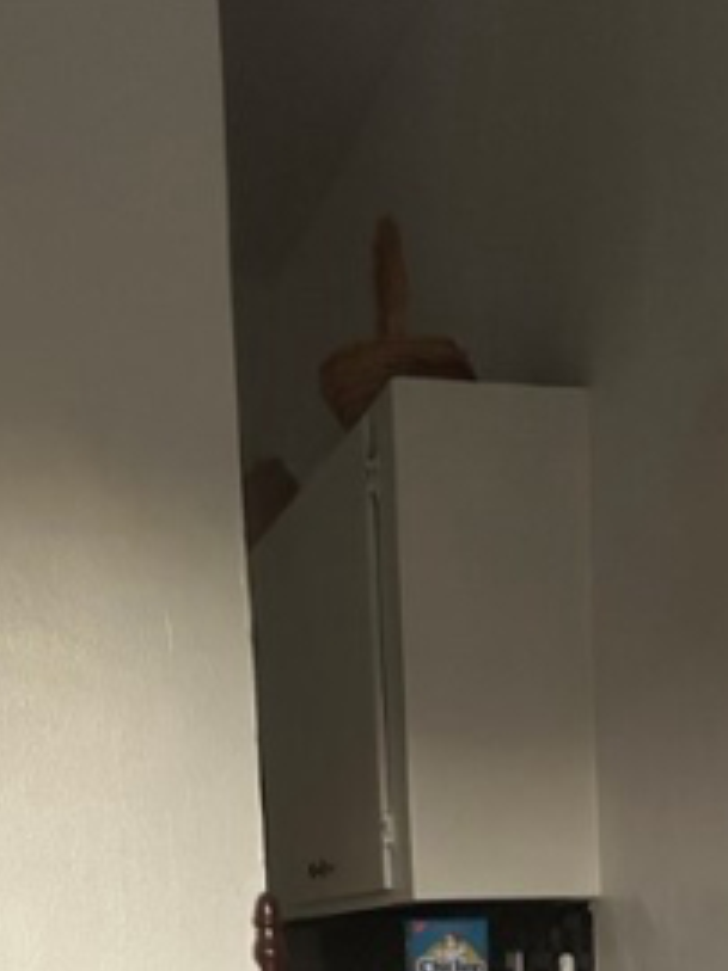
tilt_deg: -6.0
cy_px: 1181
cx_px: 524
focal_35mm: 64
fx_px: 1796
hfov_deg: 22.7
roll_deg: +1.4
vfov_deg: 26.7
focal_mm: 5.7
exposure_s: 1/33
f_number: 1.5
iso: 500
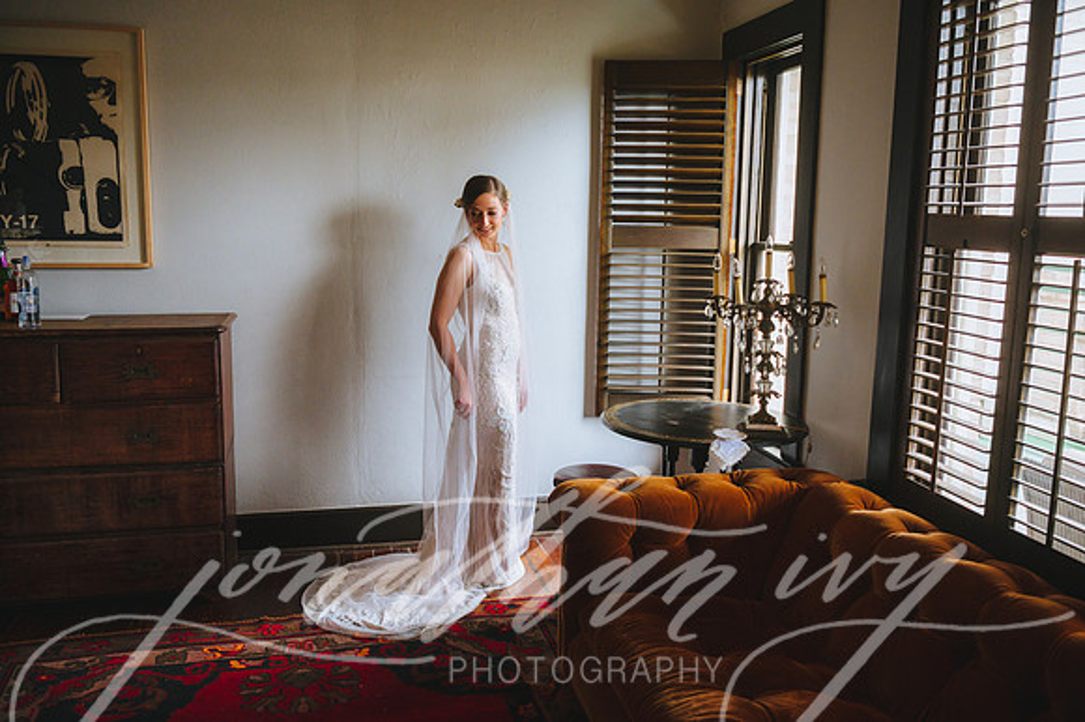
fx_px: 934
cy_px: 361
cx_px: 542
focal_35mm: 31
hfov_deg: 60.3
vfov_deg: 42.3
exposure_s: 1/500
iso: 1600
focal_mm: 31
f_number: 2.8
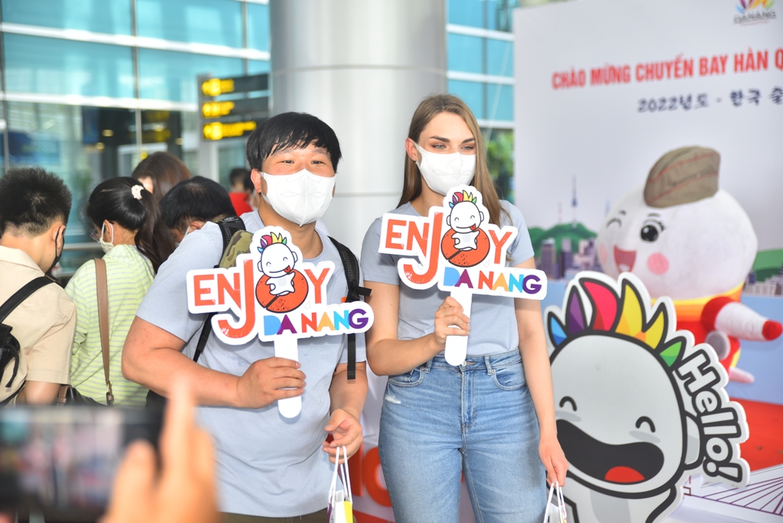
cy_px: 262
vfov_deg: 28.1
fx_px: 1045
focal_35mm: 48
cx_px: 392
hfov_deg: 41.1
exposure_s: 1/200
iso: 200
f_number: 2.8
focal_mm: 48
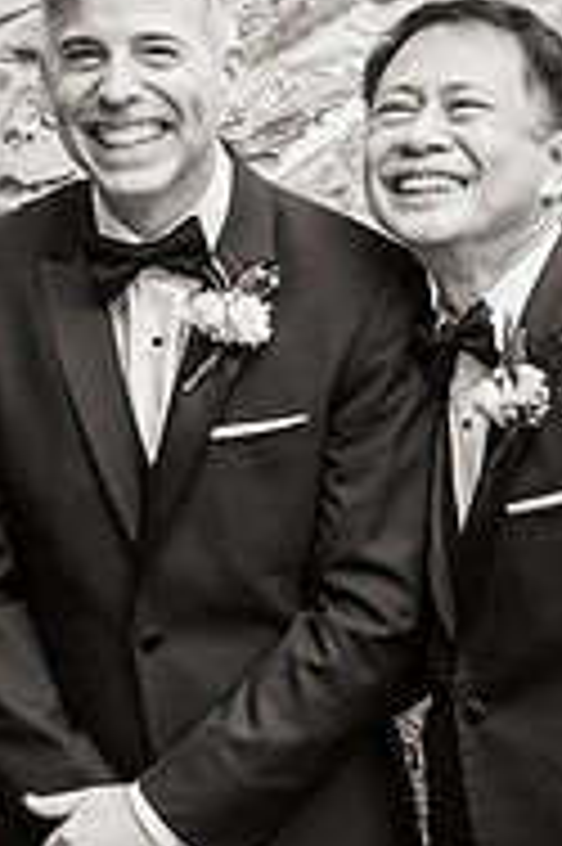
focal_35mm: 168
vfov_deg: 12.2
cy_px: 292
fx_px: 3941
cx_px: 306
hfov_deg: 8.2
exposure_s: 1/400
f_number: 3.5
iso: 400
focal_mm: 70
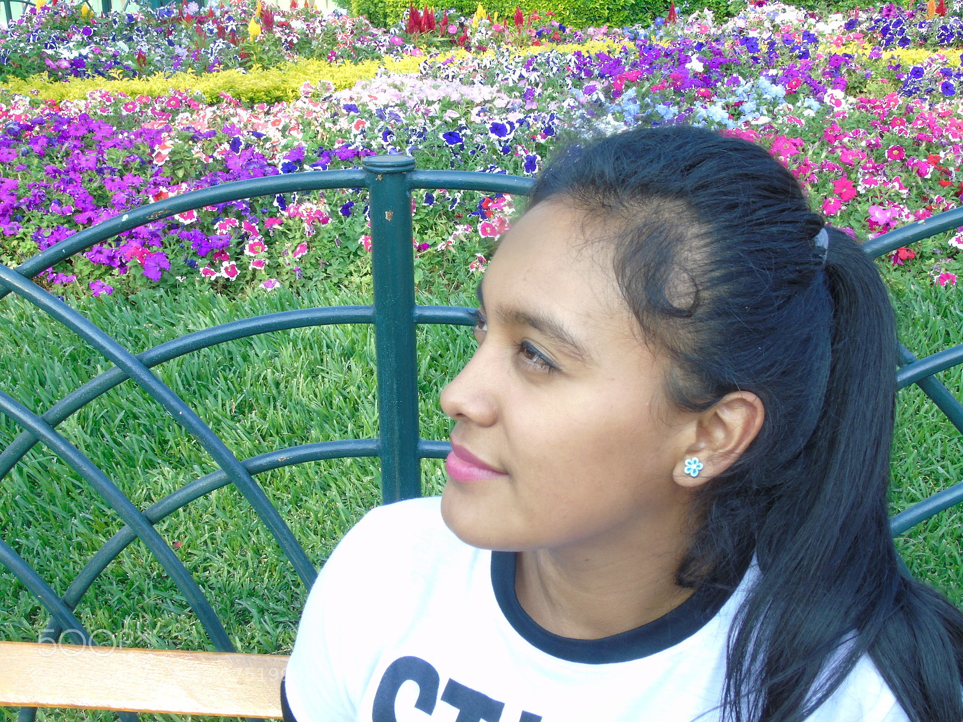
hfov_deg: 41.2
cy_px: 361
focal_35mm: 46
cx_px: 482
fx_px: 1280
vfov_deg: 31.5
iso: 100
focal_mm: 8.2
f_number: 8.1
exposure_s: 1/30
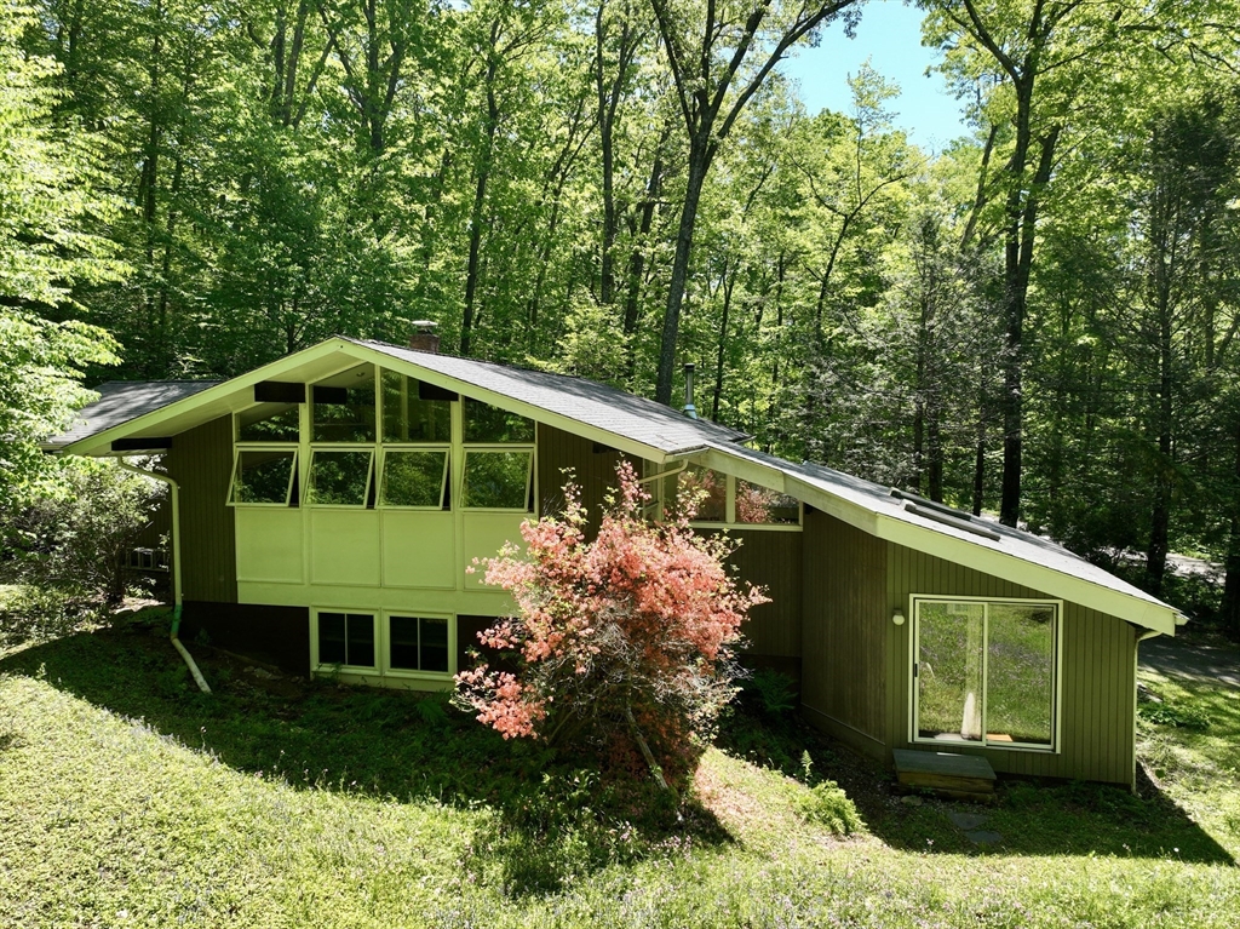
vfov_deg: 56.8
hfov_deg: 71.6
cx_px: 620
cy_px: 464
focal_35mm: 24
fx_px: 859
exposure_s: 1/800
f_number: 2.8
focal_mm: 12.29
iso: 120
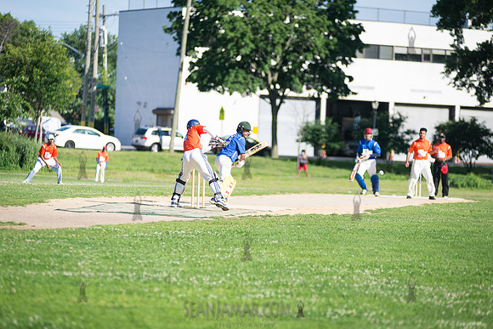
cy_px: 164
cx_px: 246
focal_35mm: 155
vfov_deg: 8.9
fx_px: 2123
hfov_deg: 13.2
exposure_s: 1/2000
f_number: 2.8
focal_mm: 155
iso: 200
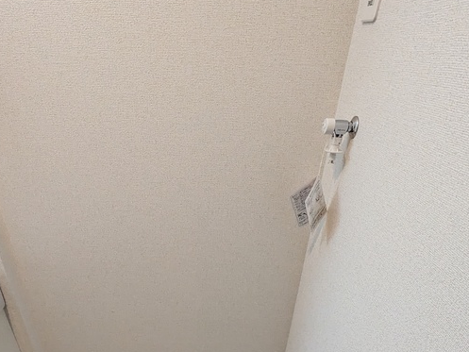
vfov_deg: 45.8
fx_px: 366
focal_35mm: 27
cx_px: 206
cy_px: 326
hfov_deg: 65.1
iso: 83
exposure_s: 1/120
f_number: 2.2
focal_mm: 1.83
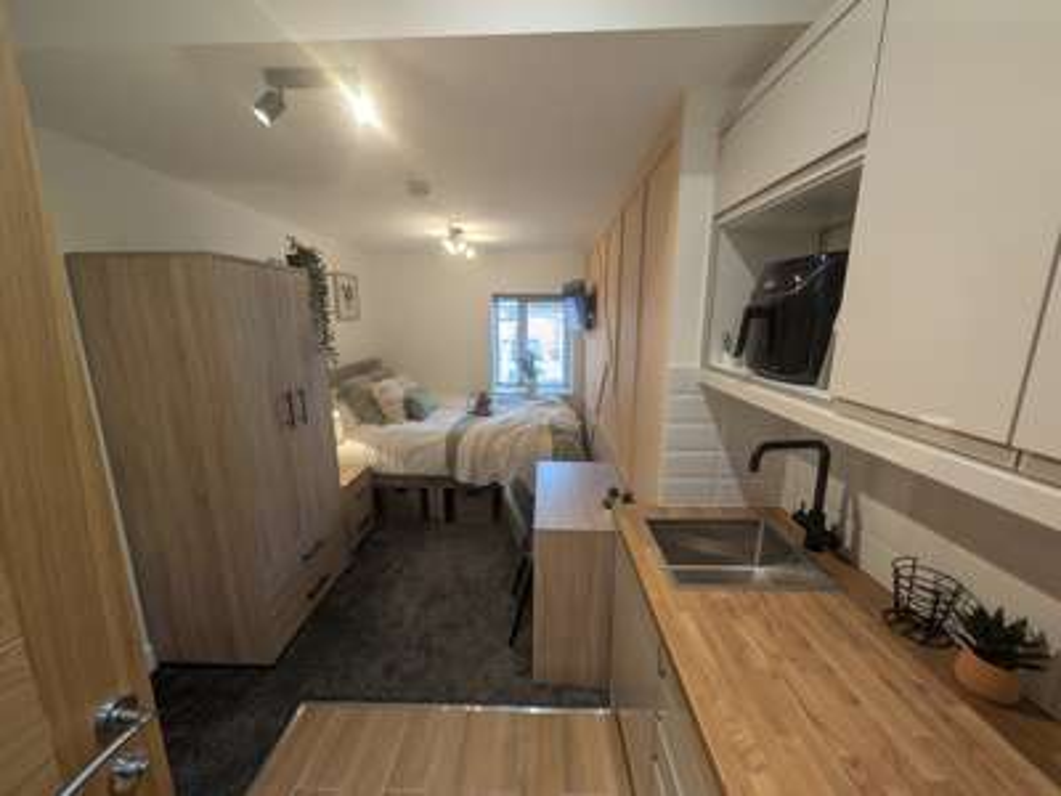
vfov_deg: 94.5
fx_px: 368
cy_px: 398
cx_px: 530
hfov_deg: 110.5
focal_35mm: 12
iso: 76
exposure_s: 1/79
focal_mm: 2.02
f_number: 1.7
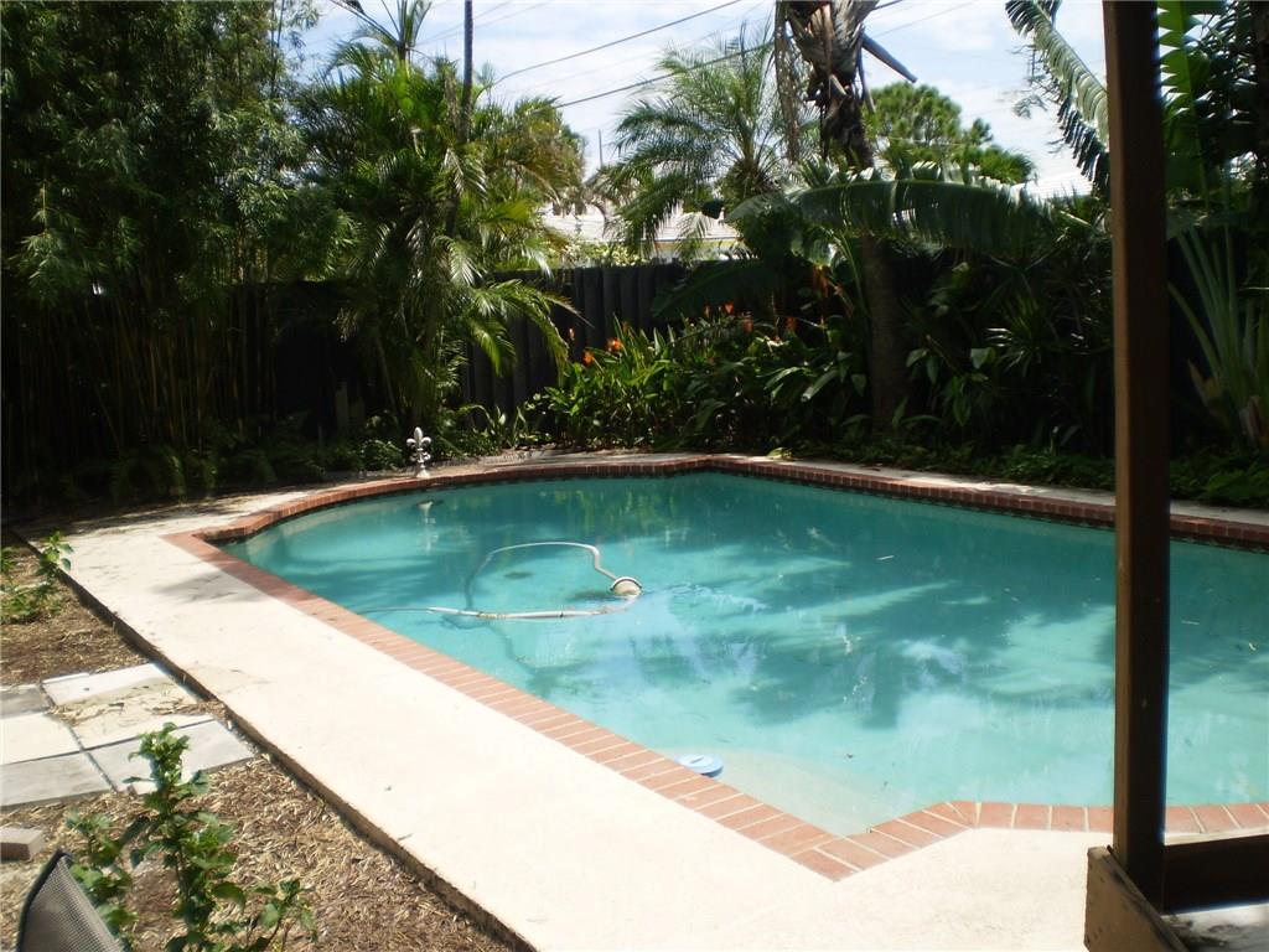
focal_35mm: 36
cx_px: 634
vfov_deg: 39.7
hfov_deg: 51.4
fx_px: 1320
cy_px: 476
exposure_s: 1/1000
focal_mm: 6.3
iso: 64
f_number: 3.1
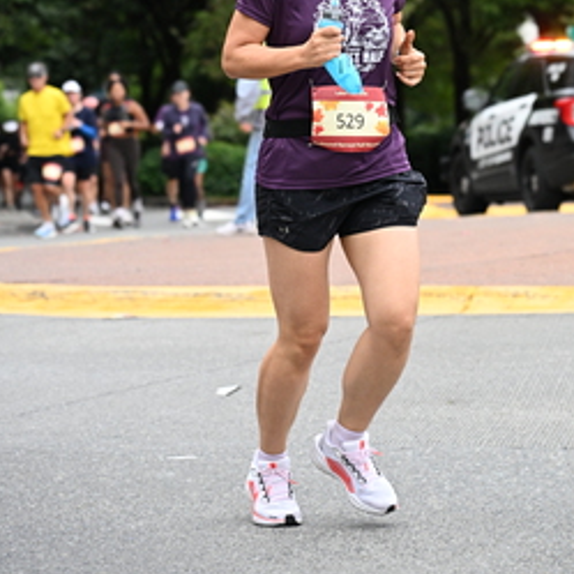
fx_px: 2889
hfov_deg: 11.3
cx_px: 331
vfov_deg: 11.2
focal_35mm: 154
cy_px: 7
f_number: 4
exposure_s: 1/800
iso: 1600
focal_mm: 82
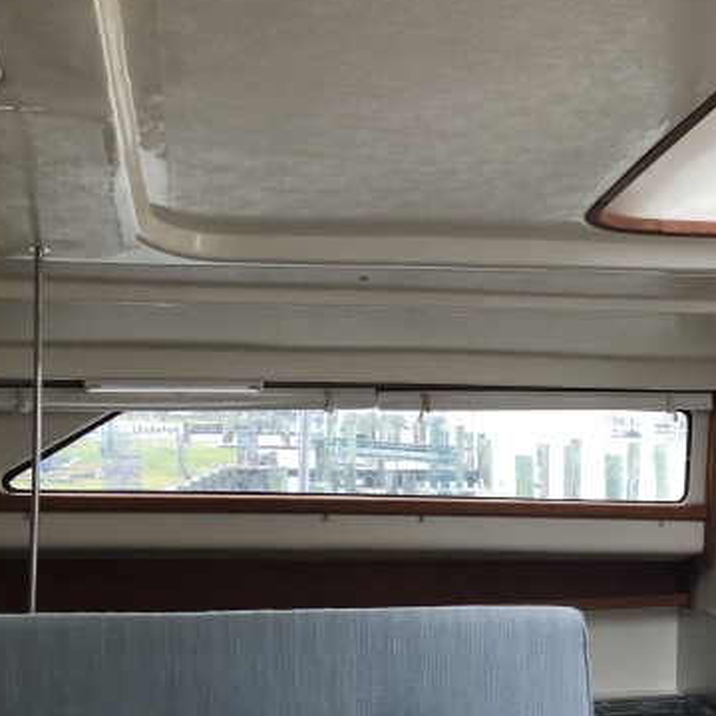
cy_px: 583
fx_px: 1287
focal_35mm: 55
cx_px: 706
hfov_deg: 29.2
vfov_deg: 30.3
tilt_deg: -6.8
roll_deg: -2.1
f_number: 1.8
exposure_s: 1/30
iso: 32
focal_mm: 4
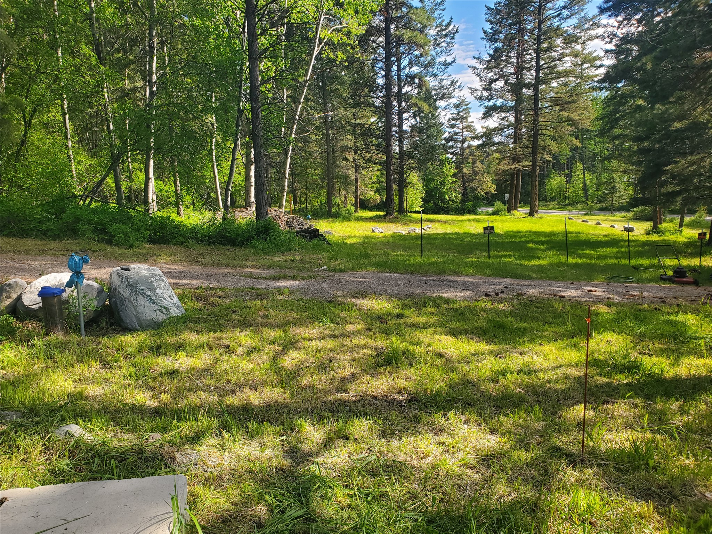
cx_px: 356
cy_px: 267
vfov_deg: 53.1
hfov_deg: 67.3
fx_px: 535
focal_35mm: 26
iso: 50
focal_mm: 4.3
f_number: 2.4
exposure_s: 1/424
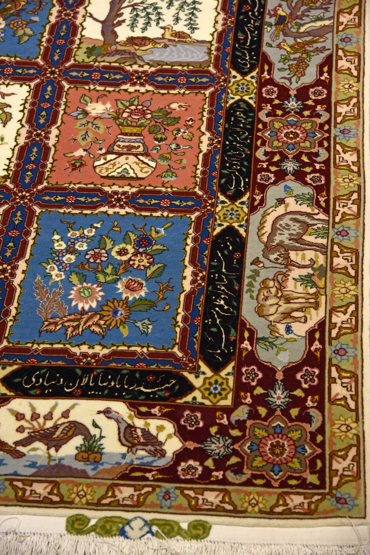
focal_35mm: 70
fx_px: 1078
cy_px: 278
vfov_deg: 28.8
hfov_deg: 19.5
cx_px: 185
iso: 800
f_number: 6.3
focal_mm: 70
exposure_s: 1/80
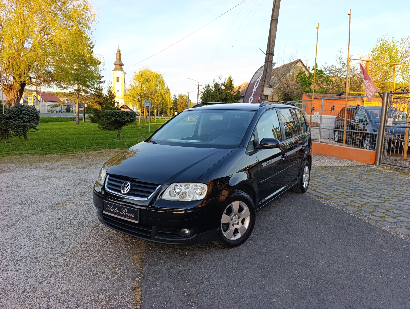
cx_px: 205
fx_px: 273
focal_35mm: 23
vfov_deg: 59.0
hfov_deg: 73.8
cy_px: 154
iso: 100
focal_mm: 6.14
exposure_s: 1/100
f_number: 1.6
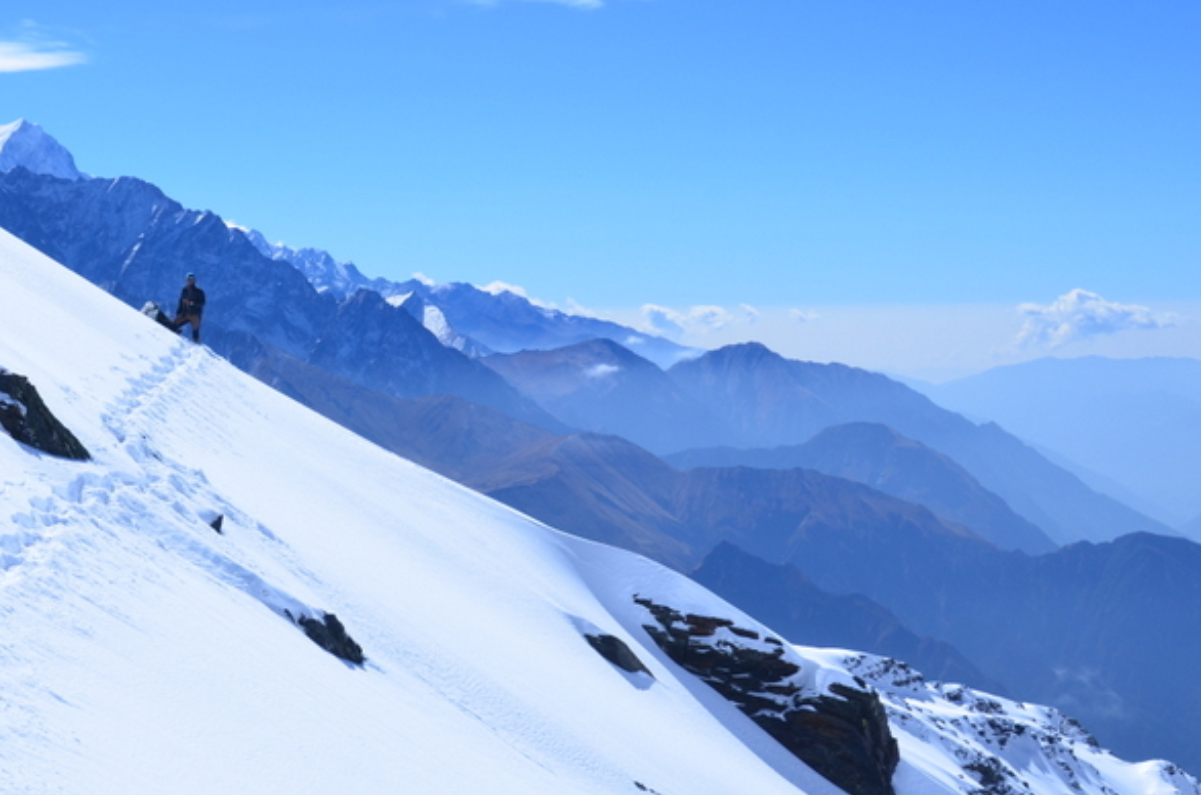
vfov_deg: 20.3
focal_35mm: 67
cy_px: 467
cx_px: 338
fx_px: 2223
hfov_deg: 29.9
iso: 200
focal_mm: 29
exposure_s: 1/500
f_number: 11
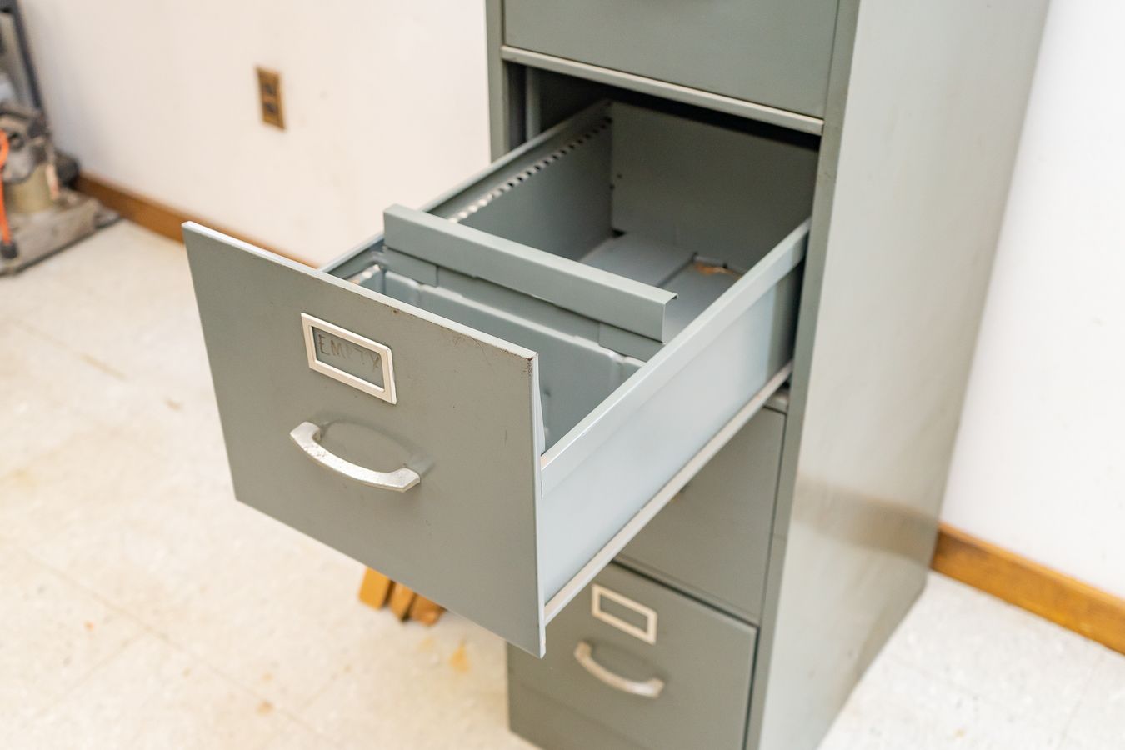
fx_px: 1221
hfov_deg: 49.5
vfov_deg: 34.1
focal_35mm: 39
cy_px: 381
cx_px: 543
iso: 1000
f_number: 4
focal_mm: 35
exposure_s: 1/160
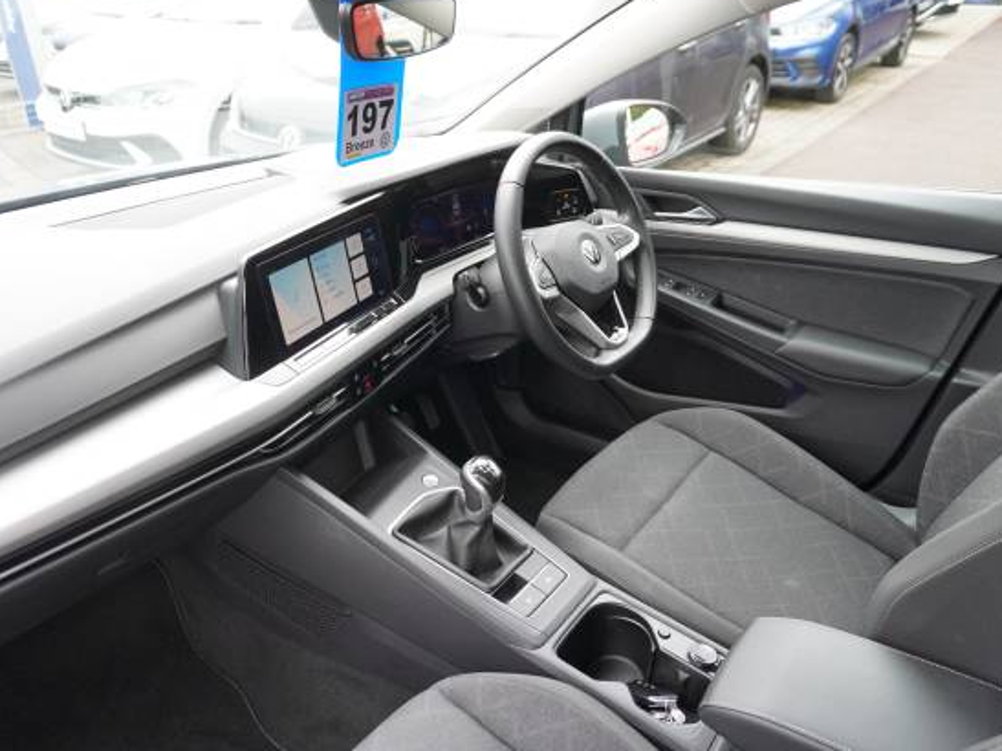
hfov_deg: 65.3
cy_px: 365
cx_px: 482
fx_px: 781
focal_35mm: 27
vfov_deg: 51.3
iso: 320
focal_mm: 16
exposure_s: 1/60
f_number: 4
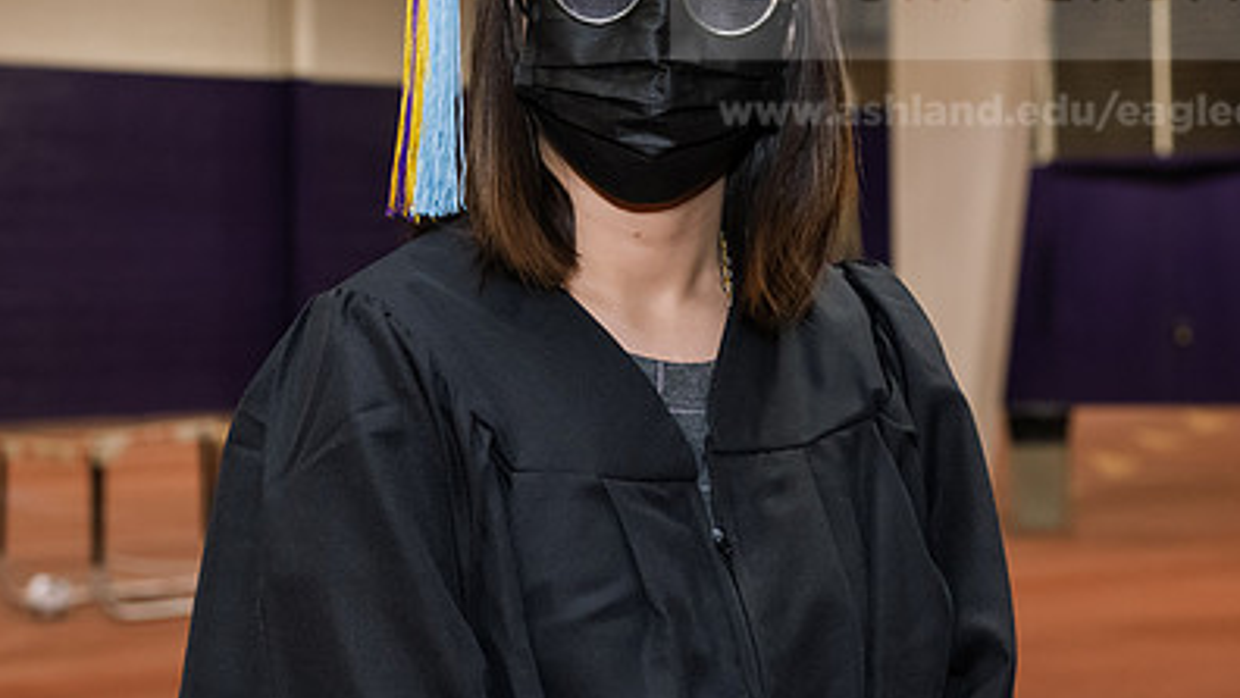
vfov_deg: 13.1
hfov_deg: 23.2
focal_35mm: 92
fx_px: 3026
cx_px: 576
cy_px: 177
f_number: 5.6
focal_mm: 60
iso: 2500
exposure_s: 1/160
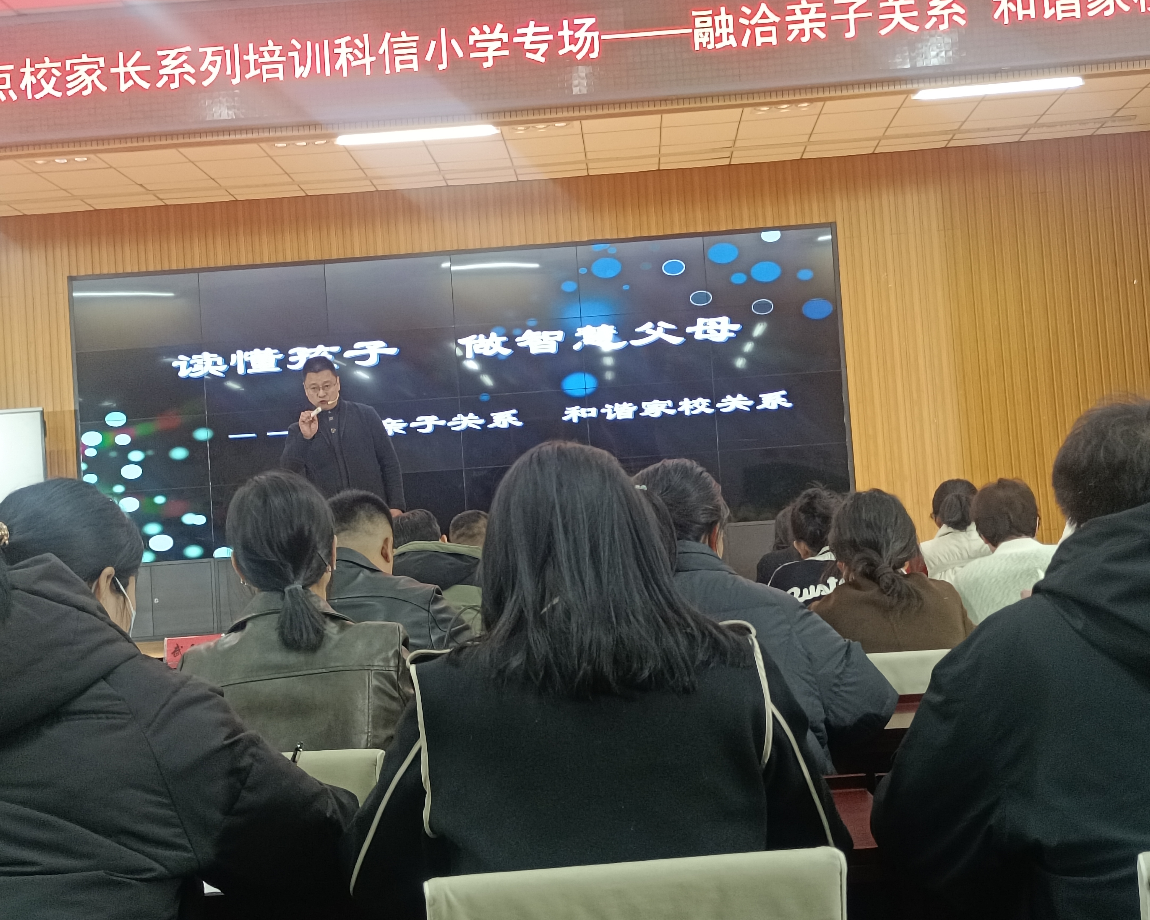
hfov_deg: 38.8
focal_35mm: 48
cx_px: 562
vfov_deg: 31.5
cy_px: 459
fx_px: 1634
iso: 1023
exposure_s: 1/50
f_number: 1.79
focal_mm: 4.71
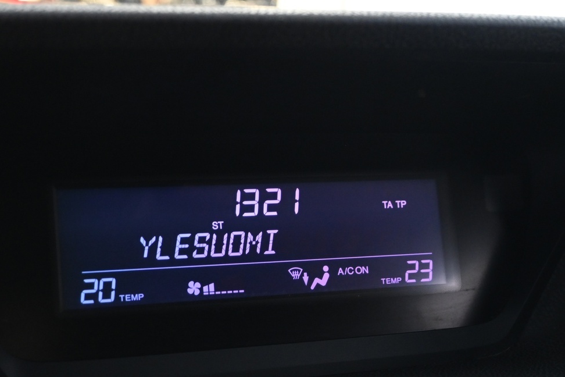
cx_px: 275
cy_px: 240
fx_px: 961
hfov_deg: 32.8
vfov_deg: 22.1
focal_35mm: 61
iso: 1600
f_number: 4.2
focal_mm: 24.5
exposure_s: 1/10
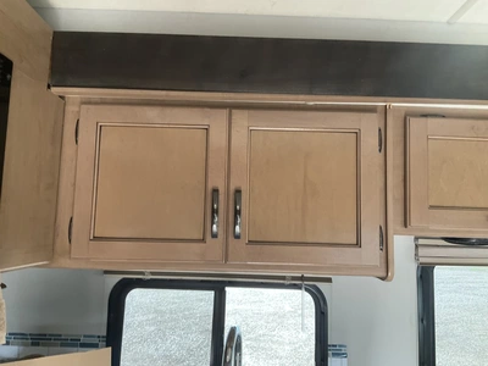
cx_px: 244
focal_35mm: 29
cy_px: 183
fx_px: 409
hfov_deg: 61.7
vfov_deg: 48.2
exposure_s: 1/83
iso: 64
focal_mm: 3
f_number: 1.8
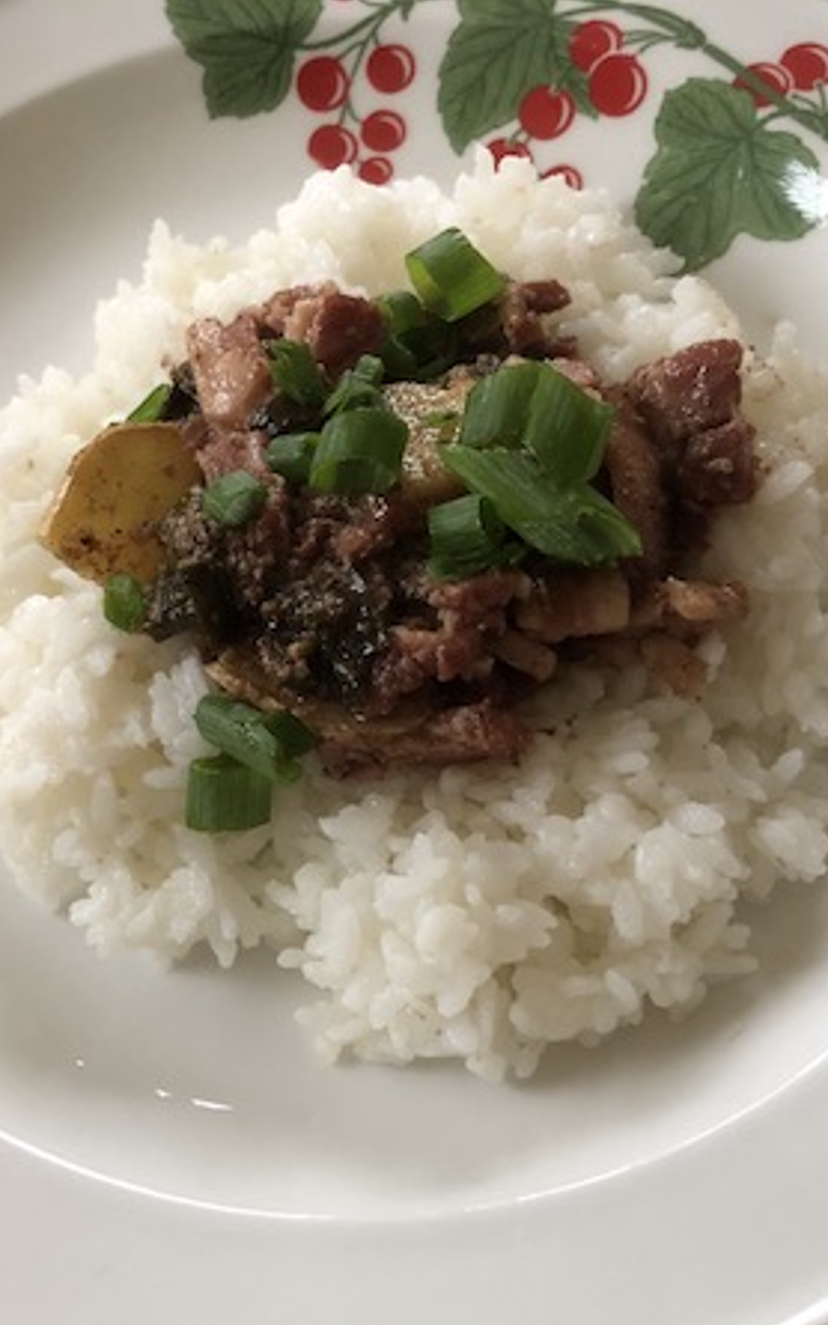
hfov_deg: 32.0
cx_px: 381
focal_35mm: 40
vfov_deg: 49.3
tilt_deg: -63.4
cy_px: 667
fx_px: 1445
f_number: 1.8
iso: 100
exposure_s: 1/15
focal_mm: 3.99
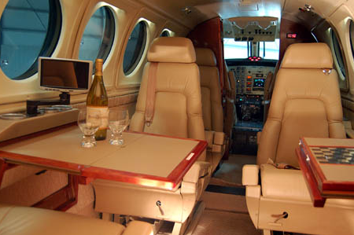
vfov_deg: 37.3
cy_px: 115
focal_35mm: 36
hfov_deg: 53.8
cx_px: 178
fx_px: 349
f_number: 3.8
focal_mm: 23
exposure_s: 1/20
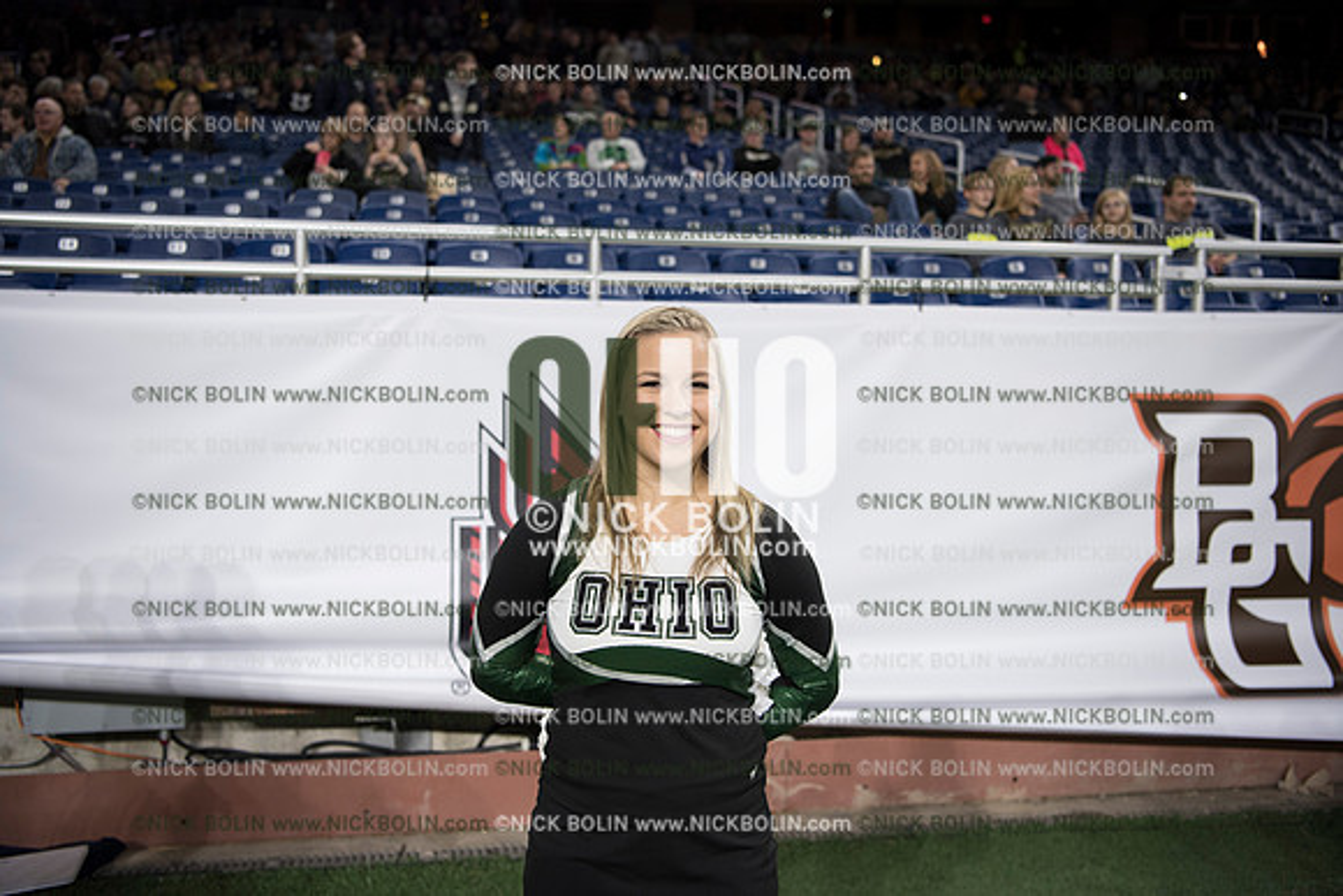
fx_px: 1269
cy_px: 448
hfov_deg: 55.8
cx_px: 672
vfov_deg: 38.9
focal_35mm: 34
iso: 1250
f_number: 2.8
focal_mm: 34
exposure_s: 1/800
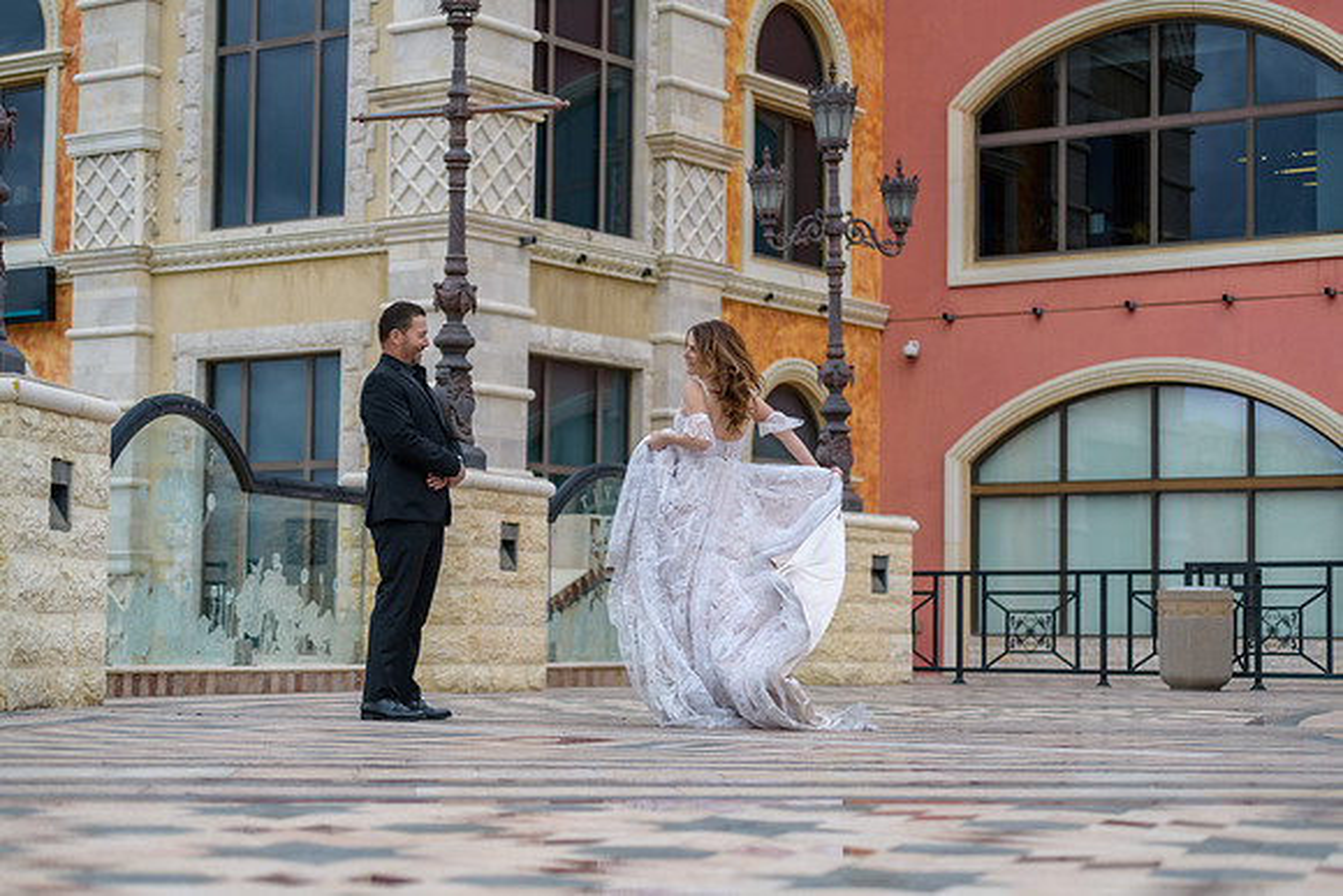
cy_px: 448
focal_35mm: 70
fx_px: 2612
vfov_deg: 19.5
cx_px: 672
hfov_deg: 28.8
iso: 400
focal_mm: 70
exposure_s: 1/3200
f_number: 2.8
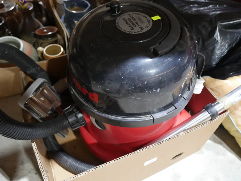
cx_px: 120
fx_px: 223
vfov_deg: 44.2
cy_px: 90
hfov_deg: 56.8
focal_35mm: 32
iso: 1000
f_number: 3.6
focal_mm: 16
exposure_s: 1/60
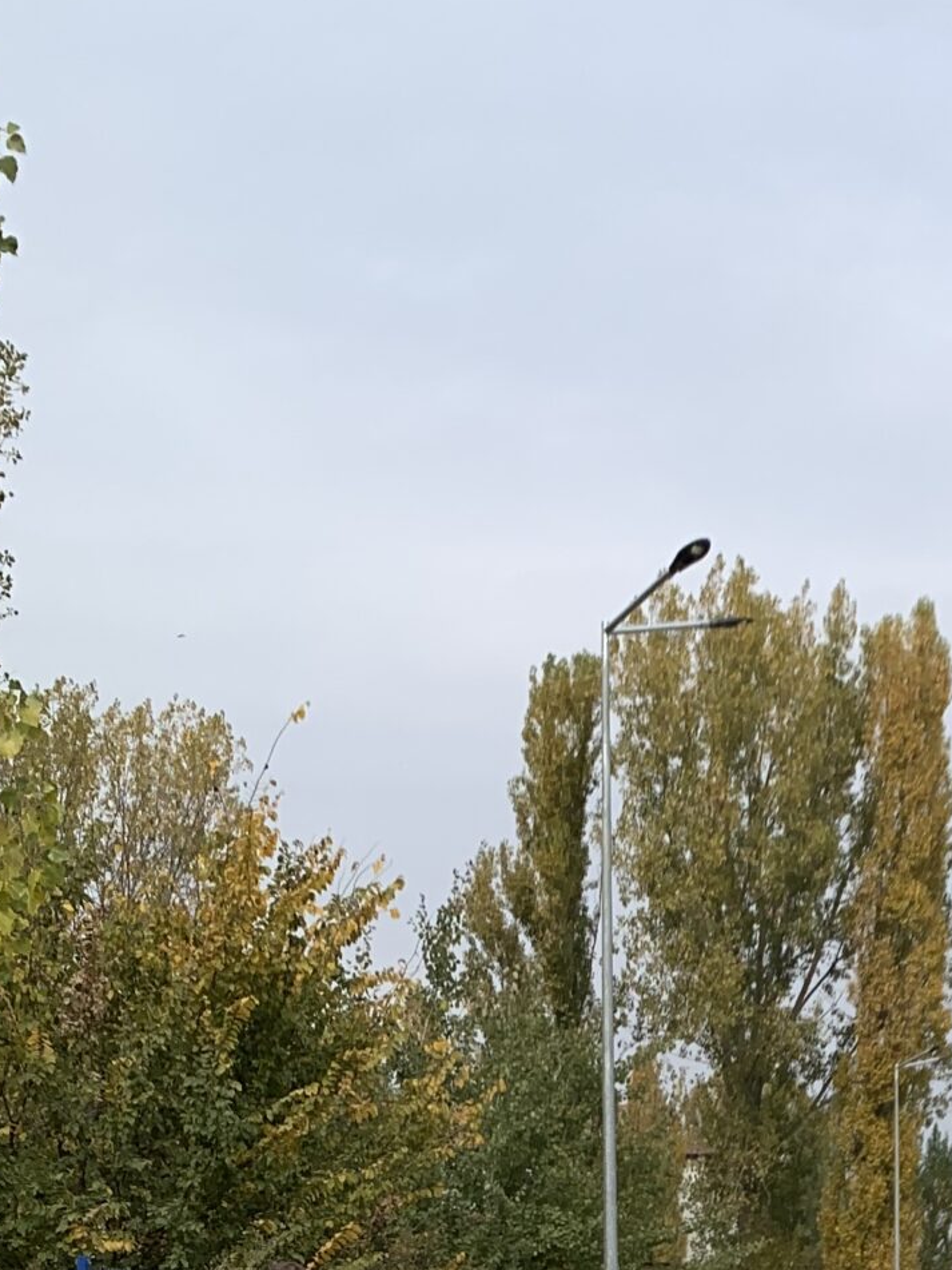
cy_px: 1700
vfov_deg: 24.0
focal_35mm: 70
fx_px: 2567
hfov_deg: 19.9
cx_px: 1092
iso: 25
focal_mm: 4.25
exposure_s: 1/2160
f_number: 1.8
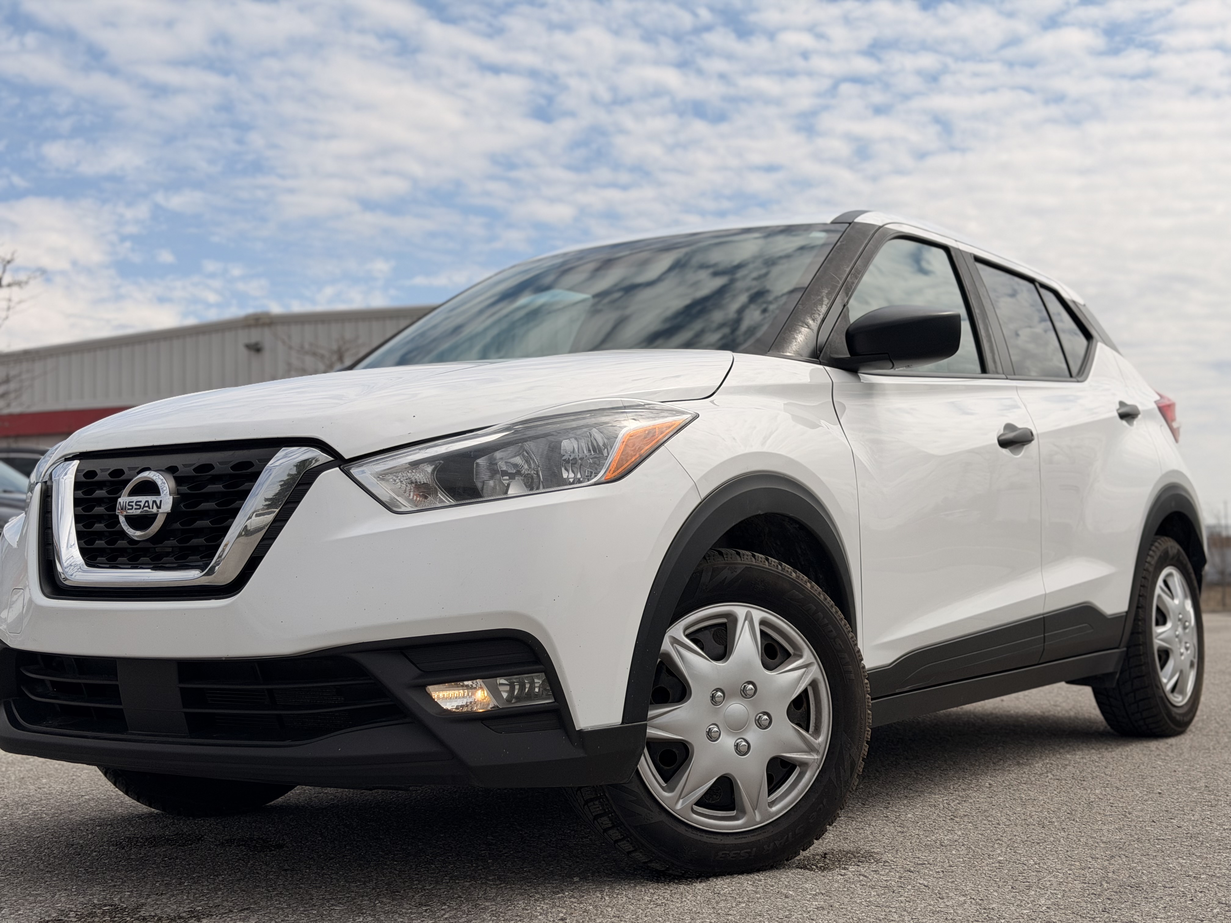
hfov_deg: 39.7
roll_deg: +0.8
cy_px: 462
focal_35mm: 48
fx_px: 1707
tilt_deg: +5.0
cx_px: 616
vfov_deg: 30.3
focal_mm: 6.76
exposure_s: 1/11364
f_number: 1.78
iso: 80
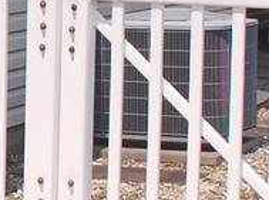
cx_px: -175
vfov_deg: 7.4
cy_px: 5
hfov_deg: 9.6
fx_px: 1536
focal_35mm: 198
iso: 200
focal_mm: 18
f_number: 10
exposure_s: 1/320
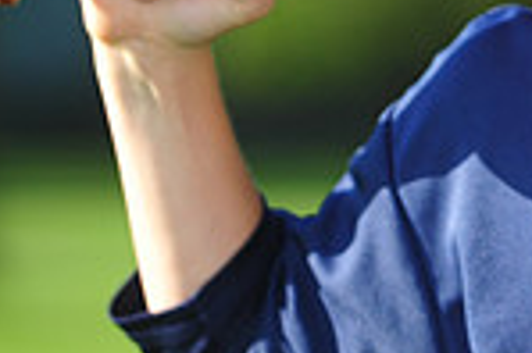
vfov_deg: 1.8
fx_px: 11455
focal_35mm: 776
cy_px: -139
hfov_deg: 2.7
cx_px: 789
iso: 200
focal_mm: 200
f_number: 4
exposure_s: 1/640
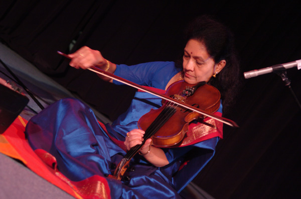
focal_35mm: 82
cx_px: 150
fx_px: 688
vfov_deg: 16.5
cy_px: 100
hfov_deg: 24.7
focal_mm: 55
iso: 400
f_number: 2.8
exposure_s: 1/30
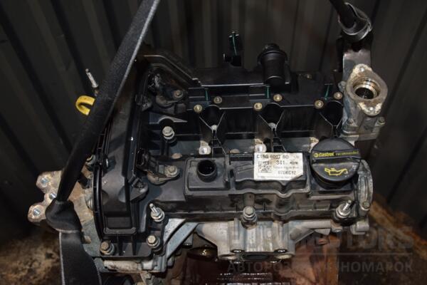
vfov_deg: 36.9
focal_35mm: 36
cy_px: 142
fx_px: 427
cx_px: 214
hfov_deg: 53.1
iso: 800
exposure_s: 1/60
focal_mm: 24
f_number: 5
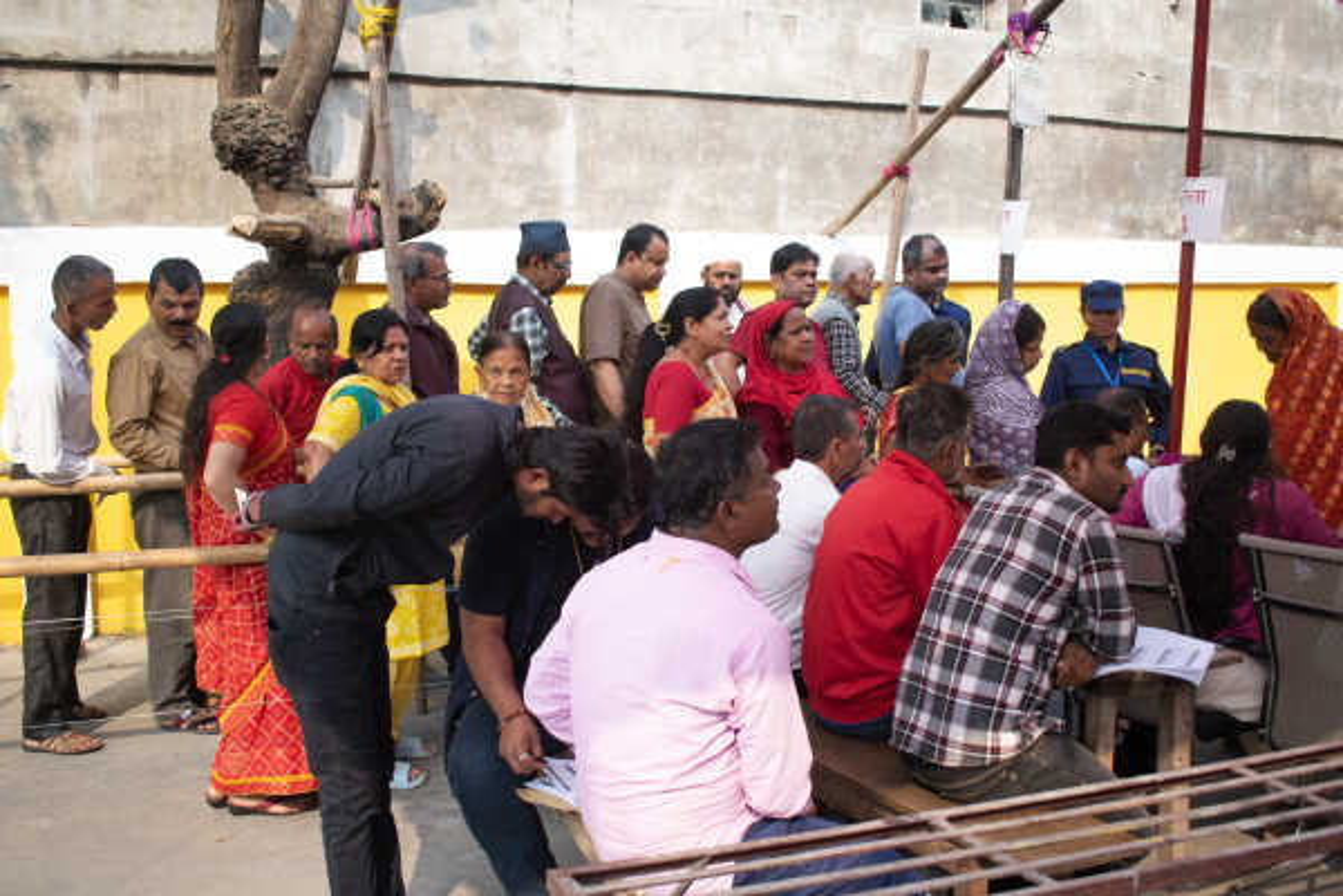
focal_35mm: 38
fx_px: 1399
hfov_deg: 51.3
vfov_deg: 35.5
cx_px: 672
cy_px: 448
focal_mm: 25
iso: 200
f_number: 4
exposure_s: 1/500
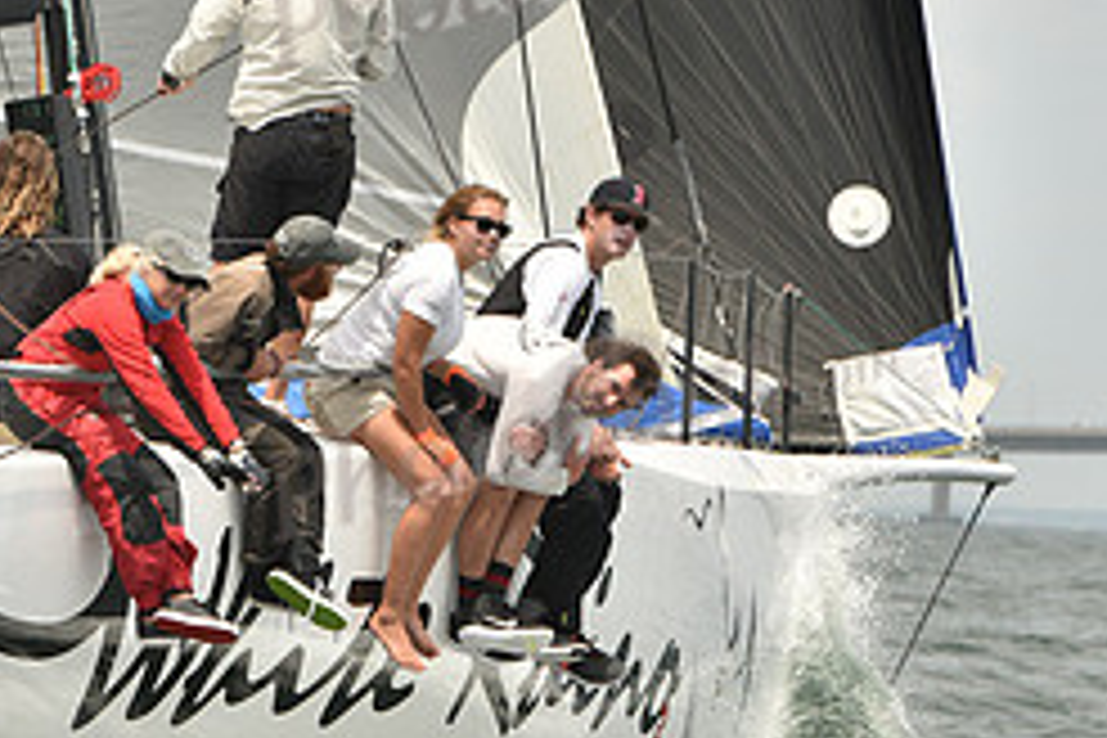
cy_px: 254
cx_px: 36
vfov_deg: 2.9
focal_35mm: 471
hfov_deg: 4.4
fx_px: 14482
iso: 400
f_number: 10
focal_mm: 200
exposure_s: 1/1000
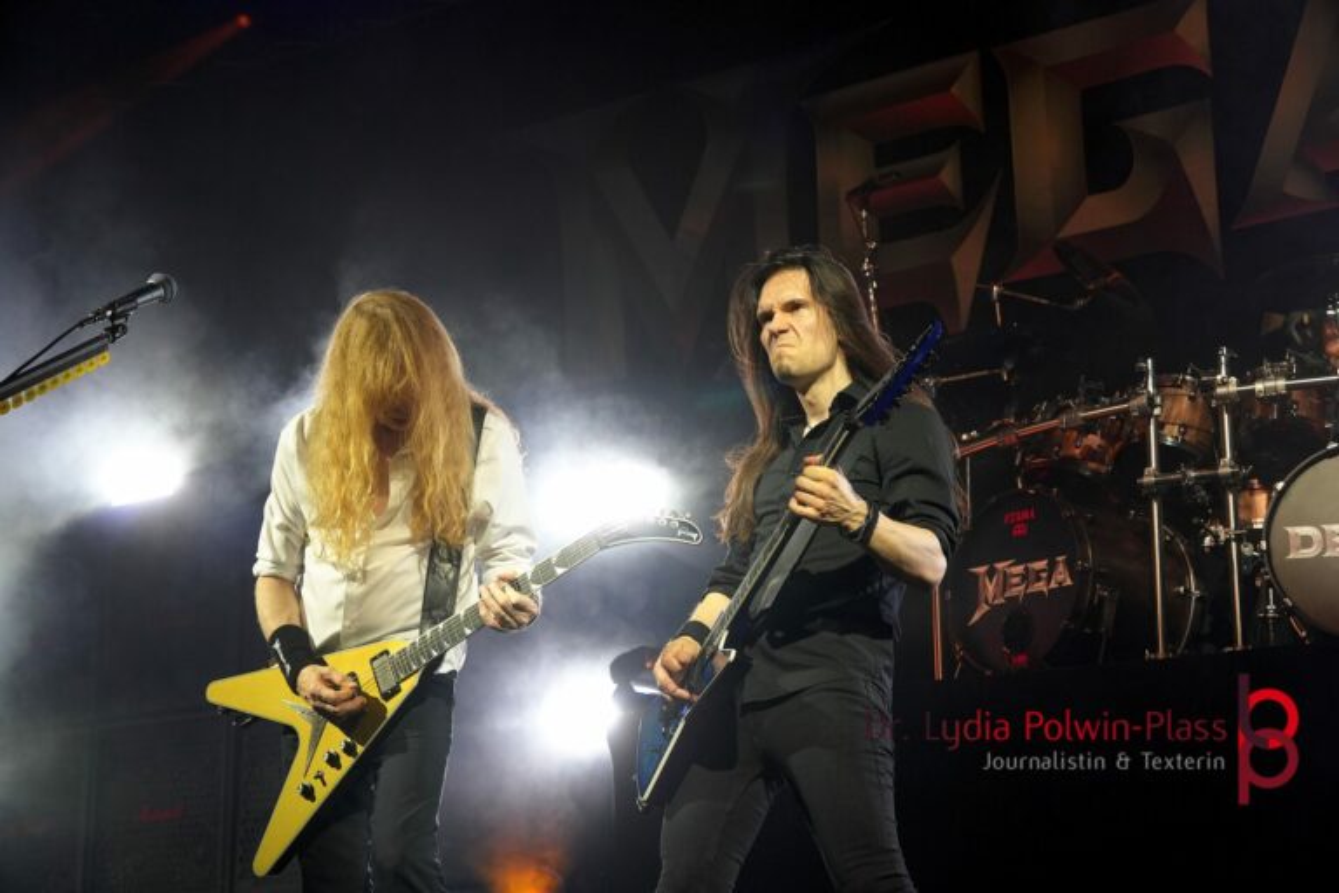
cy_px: 446
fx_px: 2455
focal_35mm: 66
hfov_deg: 30.5
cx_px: 670
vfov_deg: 20.6
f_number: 4.5
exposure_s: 1/160
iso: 1000
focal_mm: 44
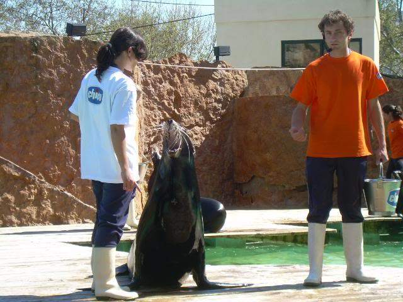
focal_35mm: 110
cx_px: 202
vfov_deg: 13.5
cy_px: 151
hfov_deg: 17.9
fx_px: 1281
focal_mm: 18.9
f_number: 4.9
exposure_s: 1/229
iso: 50
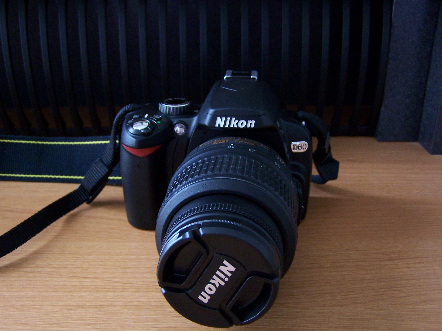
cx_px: 221
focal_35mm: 38
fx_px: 485
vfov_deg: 37.7
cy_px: 166
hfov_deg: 49.0
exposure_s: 1/8
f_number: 2.8
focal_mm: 6.3
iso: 140
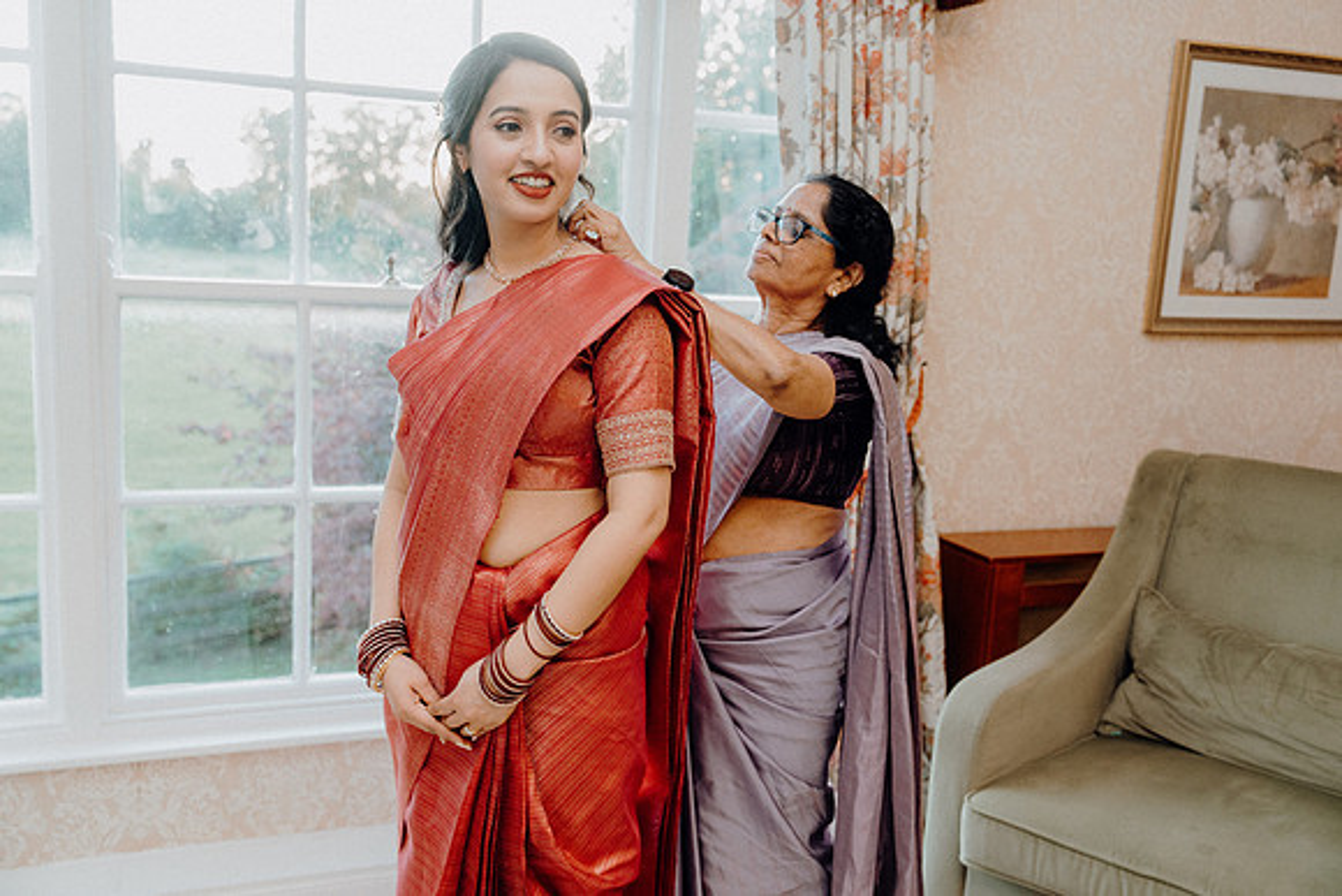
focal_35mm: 34
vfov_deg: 38.9
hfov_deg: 55.8
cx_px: 671
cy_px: 448
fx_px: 1268
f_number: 3.5
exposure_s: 1/200
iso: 2500
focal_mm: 34
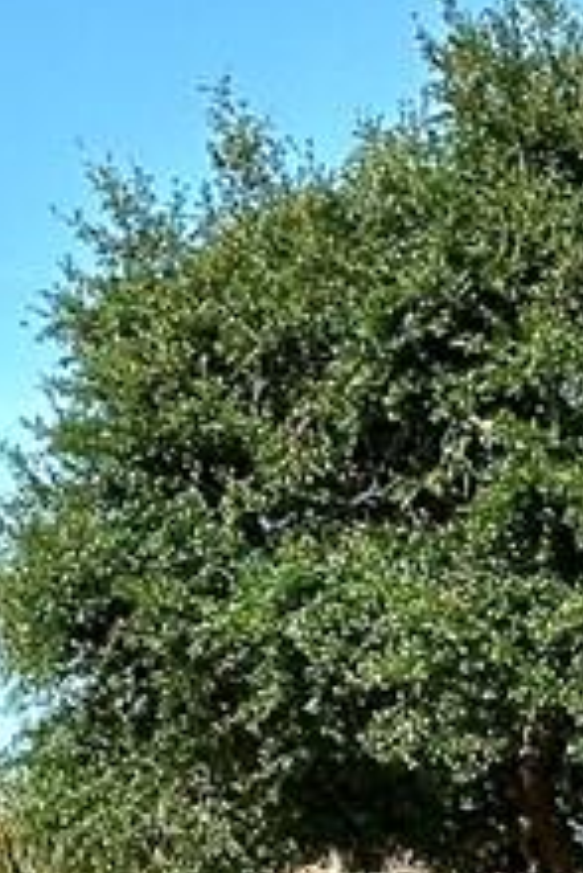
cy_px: 1310
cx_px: 365
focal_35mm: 232
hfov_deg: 5.9
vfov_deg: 8.7
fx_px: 5626
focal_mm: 6.86
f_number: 1.78
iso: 64
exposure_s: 1/3597
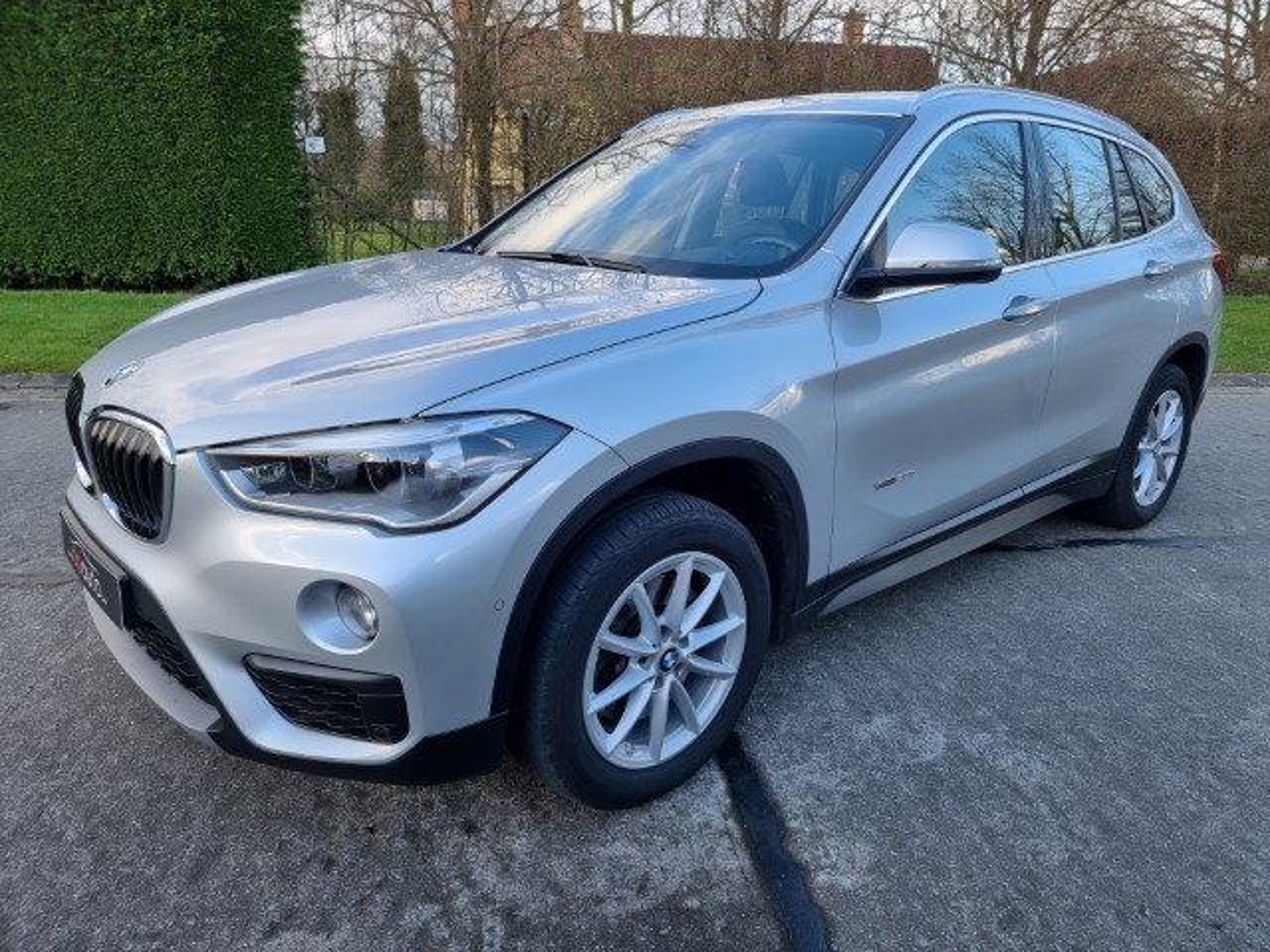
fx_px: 881
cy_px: 476
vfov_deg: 56.8
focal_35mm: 24
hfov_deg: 71.6
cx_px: 635
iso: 50
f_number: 1.8
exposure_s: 1/100
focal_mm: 6.7
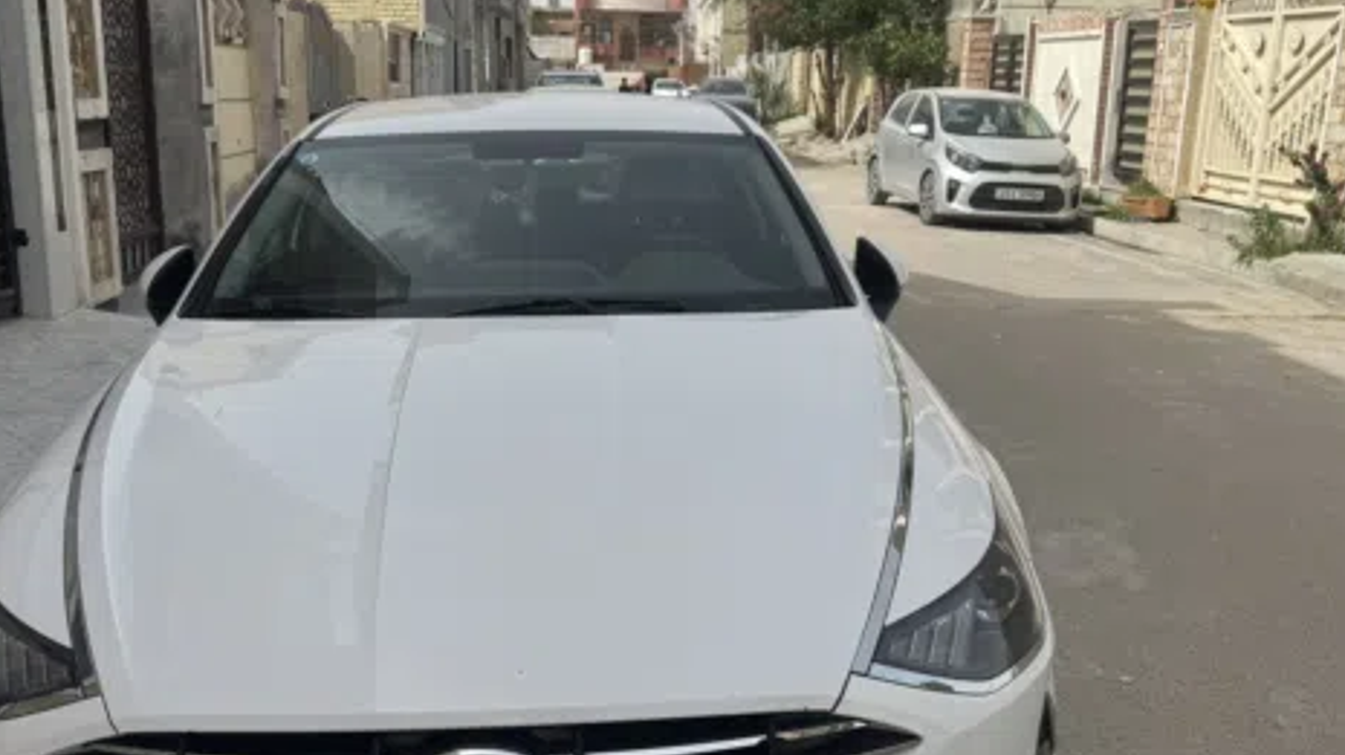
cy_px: 414
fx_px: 1283
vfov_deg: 32.8
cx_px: 642
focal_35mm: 36
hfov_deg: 55.3
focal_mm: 6.76
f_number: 1.78
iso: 80
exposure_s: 1/5348
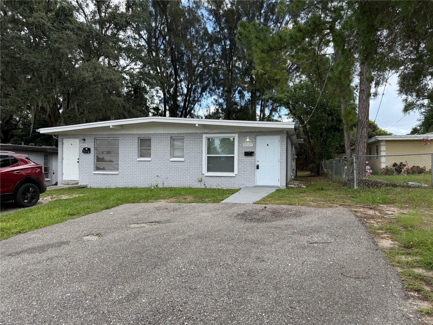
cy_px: 162
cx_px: 216
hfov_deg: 71.6
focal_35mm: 24
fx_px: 300
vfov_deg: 56.8
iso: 80
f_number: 1.78
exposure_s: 1/1618
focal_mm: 6.76
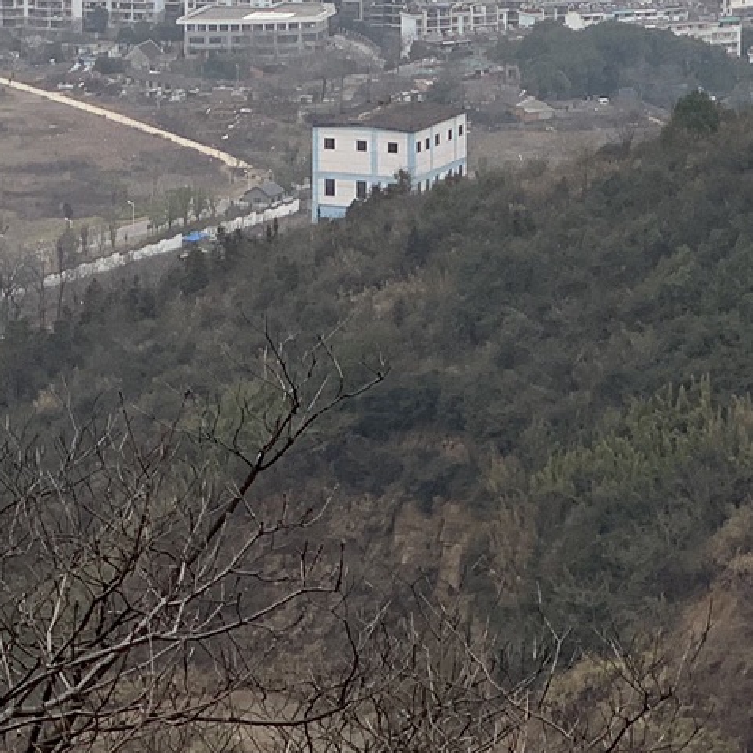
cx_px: 174
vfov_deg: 8.9
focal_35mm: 193
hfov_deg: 9.0
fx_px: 4750
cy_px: -318
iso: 16
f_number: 2.4
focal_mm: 6
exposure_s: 1/87
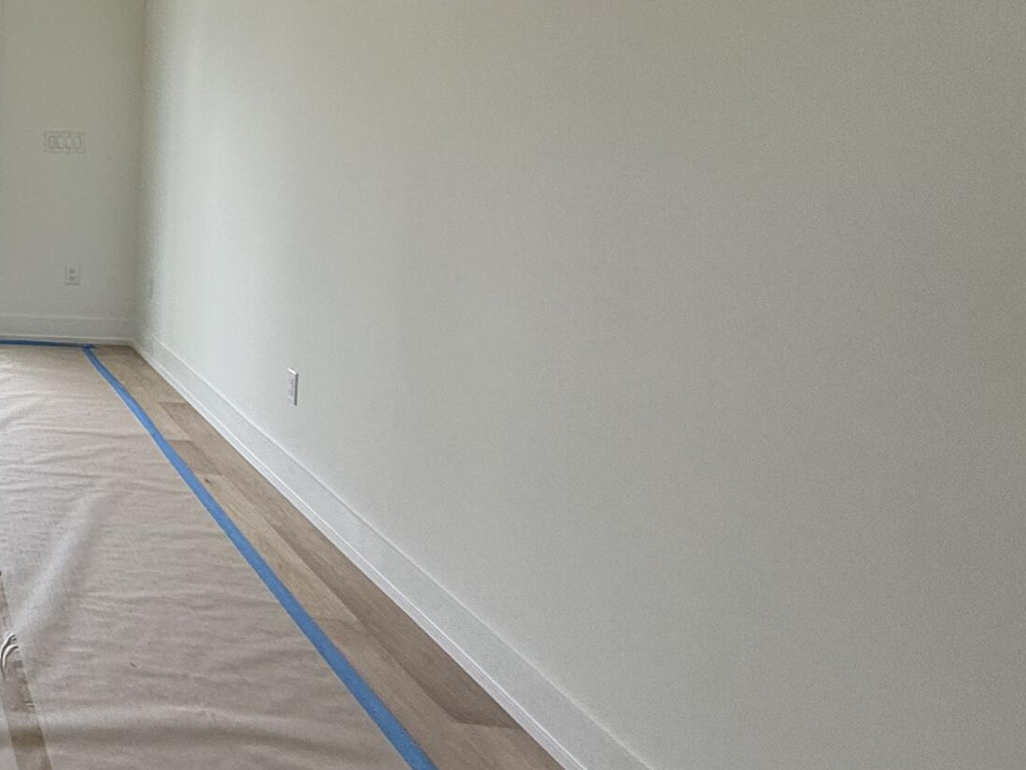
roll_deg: -1.2
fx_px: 1126
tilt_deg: -4.1
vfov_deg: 36.5
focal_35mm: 38
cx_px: -358
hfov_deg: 33.2
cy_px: 160
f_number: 2.2
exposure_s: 1/103
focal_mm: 2.22
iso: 64
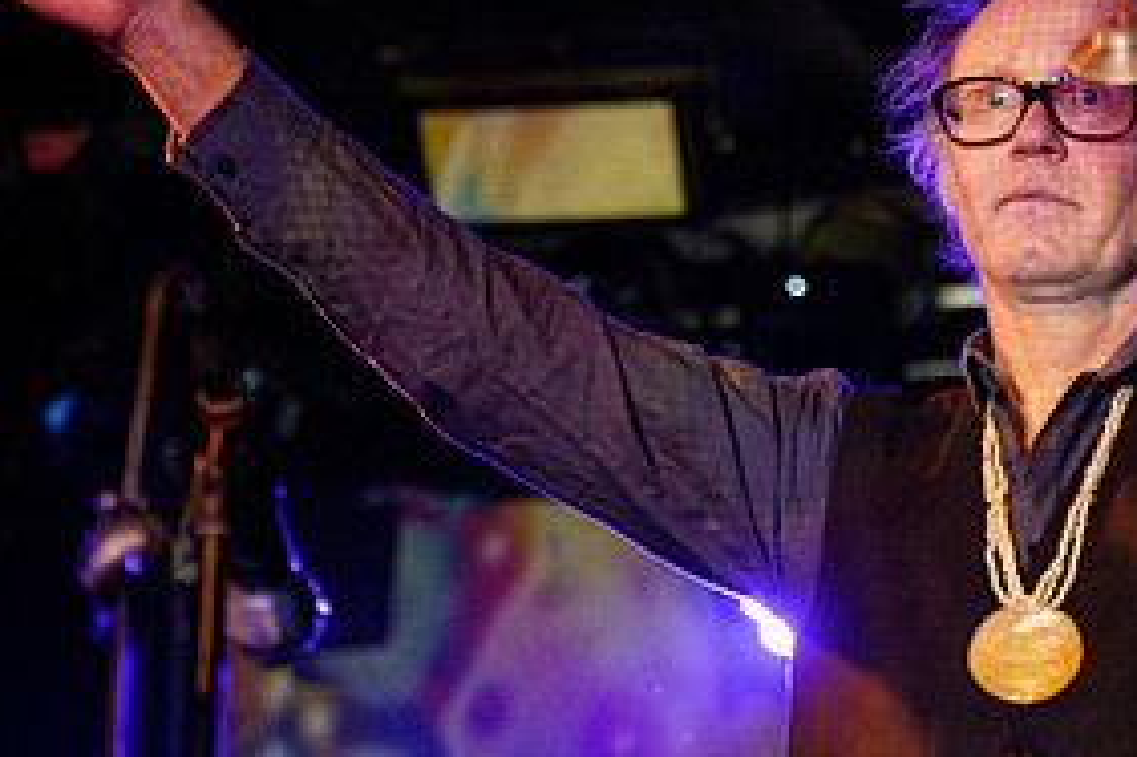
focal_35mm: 155
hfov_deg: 13.2
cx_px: 781
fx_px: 4892
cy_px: 245
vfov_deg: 8.8
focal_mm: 75
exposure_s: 1/80
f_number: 2.8
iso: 6400
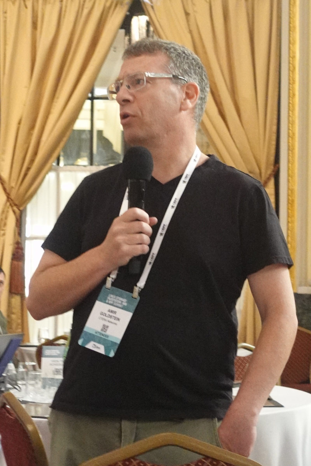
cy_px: 233
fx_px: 479
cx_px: 156
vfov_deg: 51.9
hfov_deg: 35.9
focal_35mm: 37
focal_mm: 13.72
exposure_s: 1/40
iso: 4000
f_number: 2.8
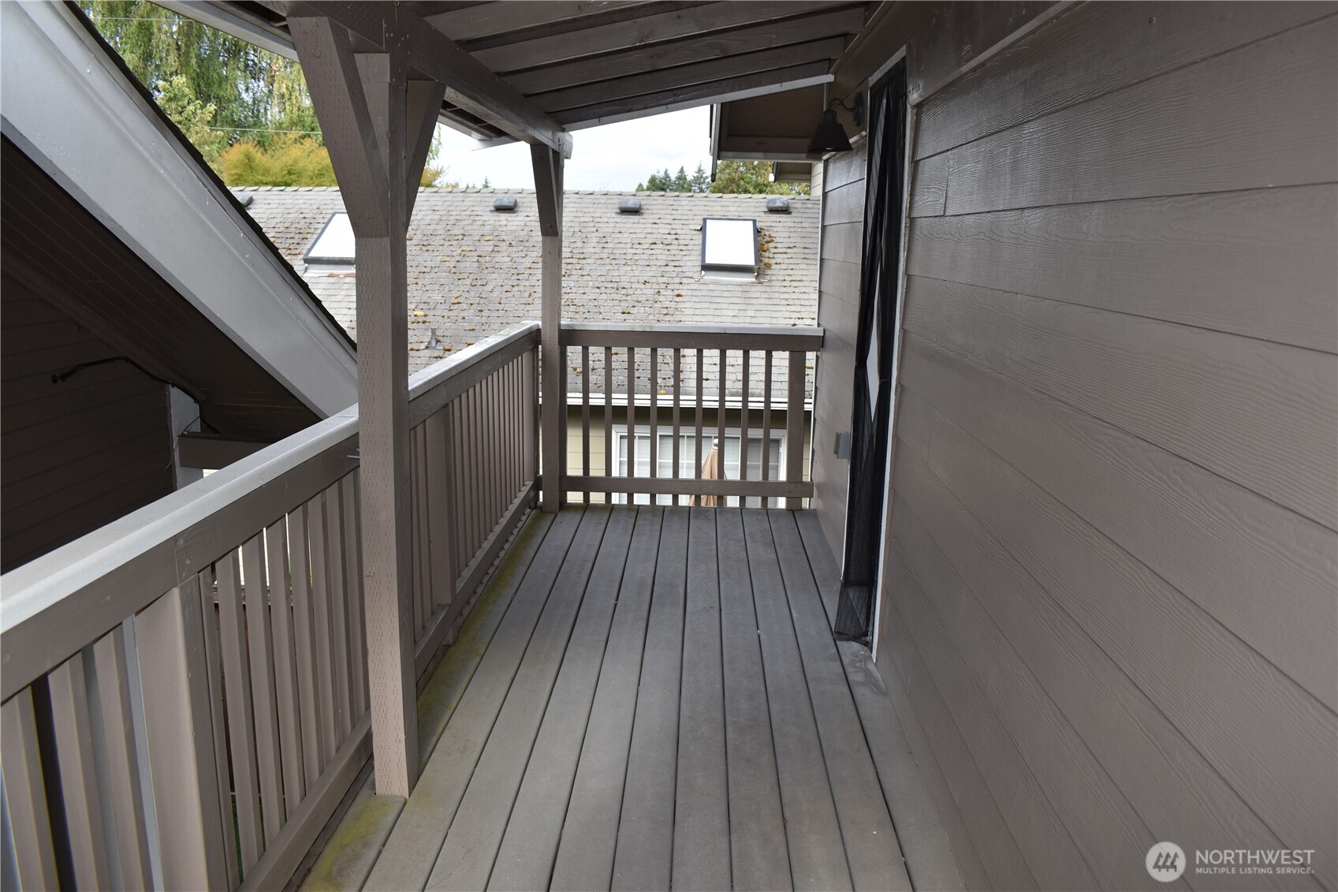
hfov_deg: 67.4
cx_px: 669
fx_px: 1003
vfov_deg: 47.9
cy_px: 446
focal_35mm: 27
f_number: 5
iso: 110
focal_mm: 18
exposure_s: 1/200
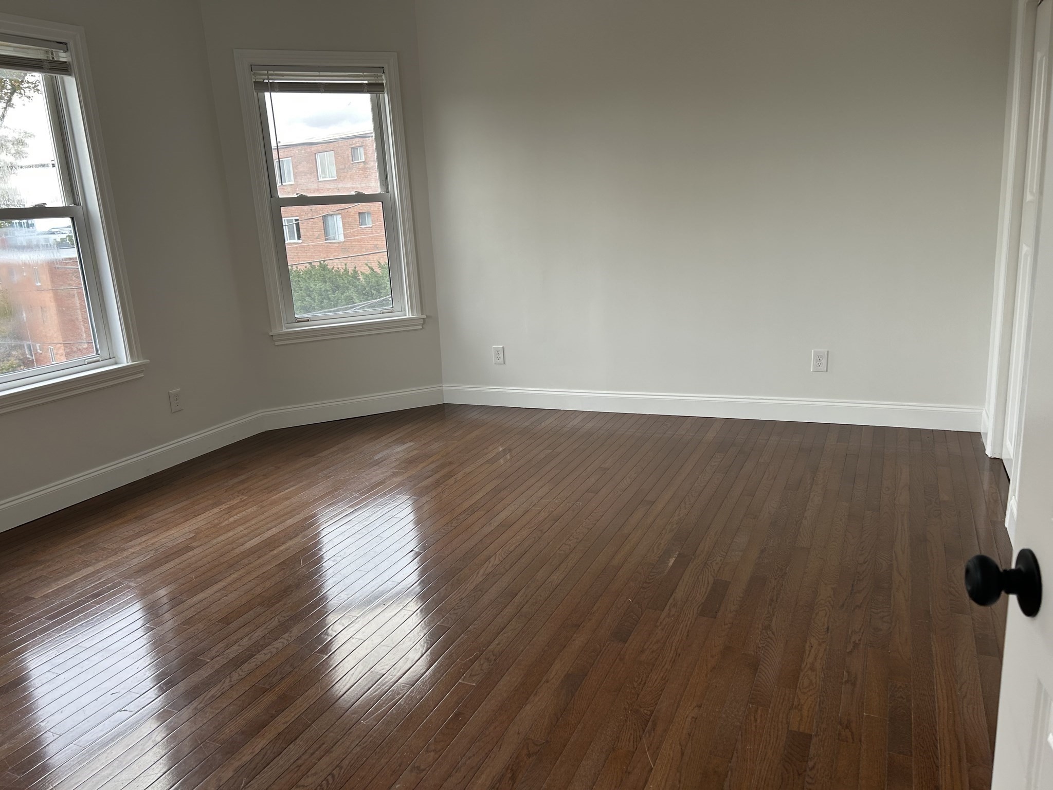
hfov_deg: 67.3
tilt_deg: -13.1
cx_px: 526
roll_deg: +4.1
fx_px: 791
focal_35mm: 26
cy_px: 395
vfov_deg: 53.1
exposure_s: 1/167
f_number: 1.5
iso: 40
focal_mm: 5.7
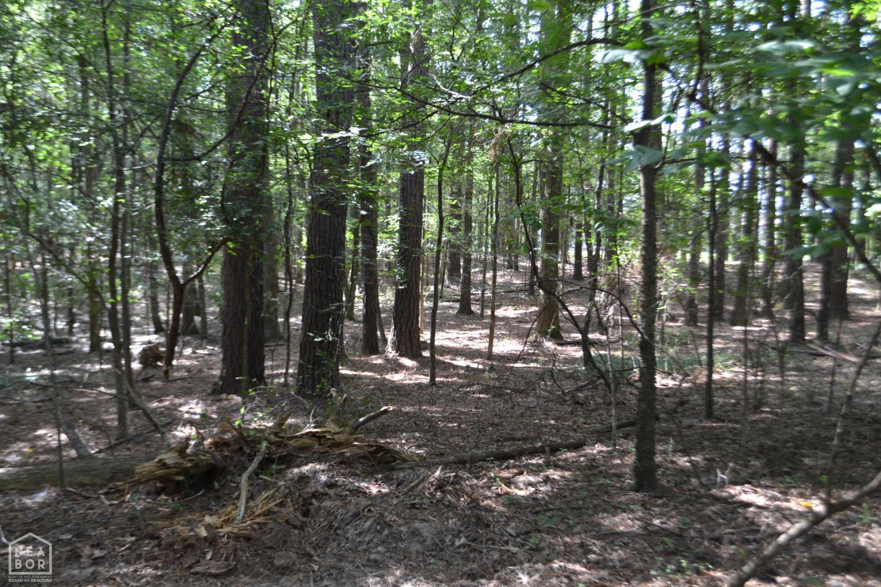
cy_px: 294
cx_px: 440
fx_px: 881
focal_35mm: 36
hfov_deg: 53.1
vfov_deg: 36.9
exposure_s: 1/50
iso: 400
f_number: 4
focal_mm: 24
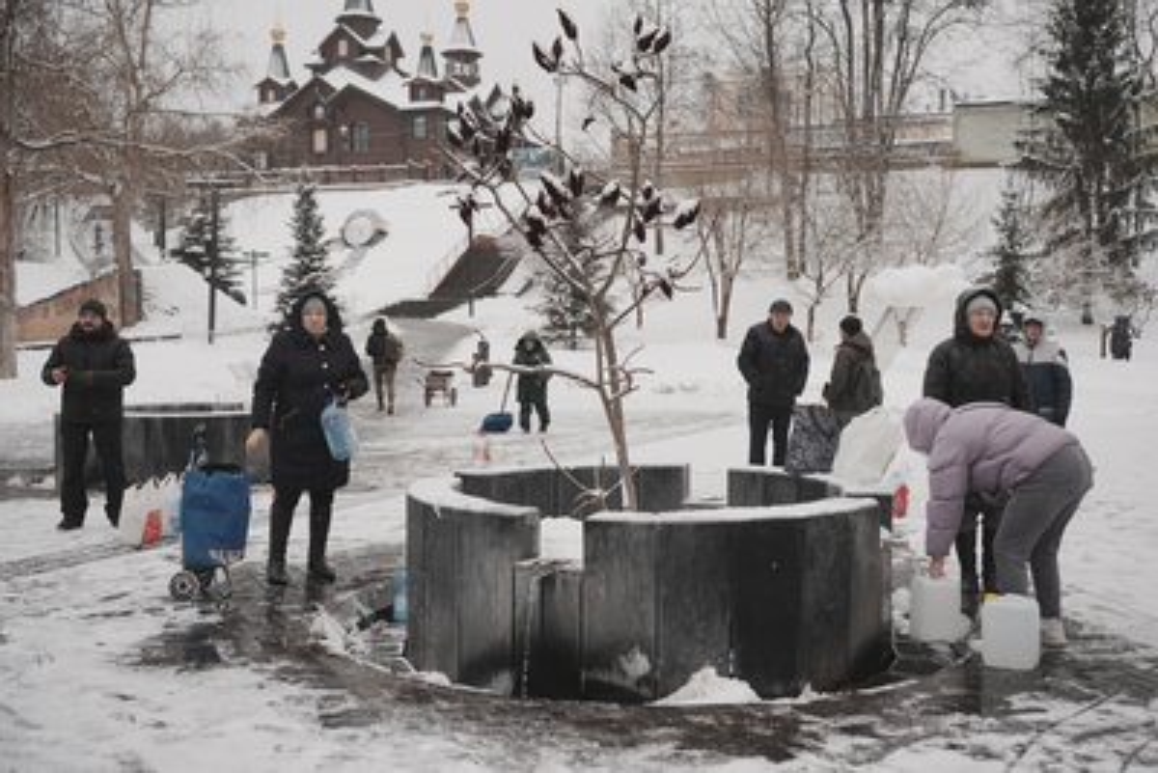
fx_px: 1191
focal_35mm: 37
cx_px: 579
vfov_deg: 36.0
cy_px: 386
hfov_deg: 51.9
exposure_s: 1/500
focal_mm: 37
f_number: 3.5
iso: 100
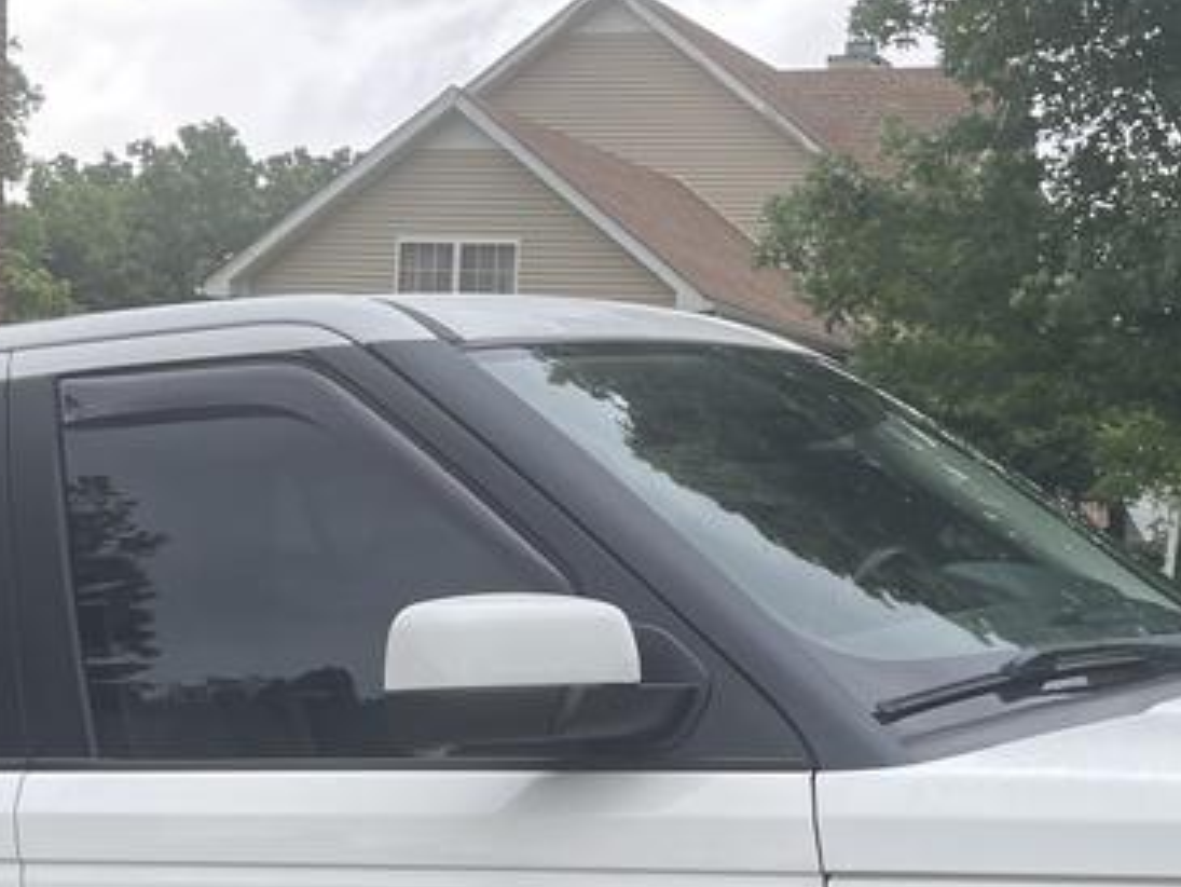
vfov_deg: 19.3
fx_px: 2491
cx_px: 725
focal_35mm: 73
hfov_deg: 26.6
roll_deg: -3.8
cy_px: 994
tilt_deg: -9.5
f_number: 1.6
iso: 32
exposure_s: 1/569
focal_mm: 4.2
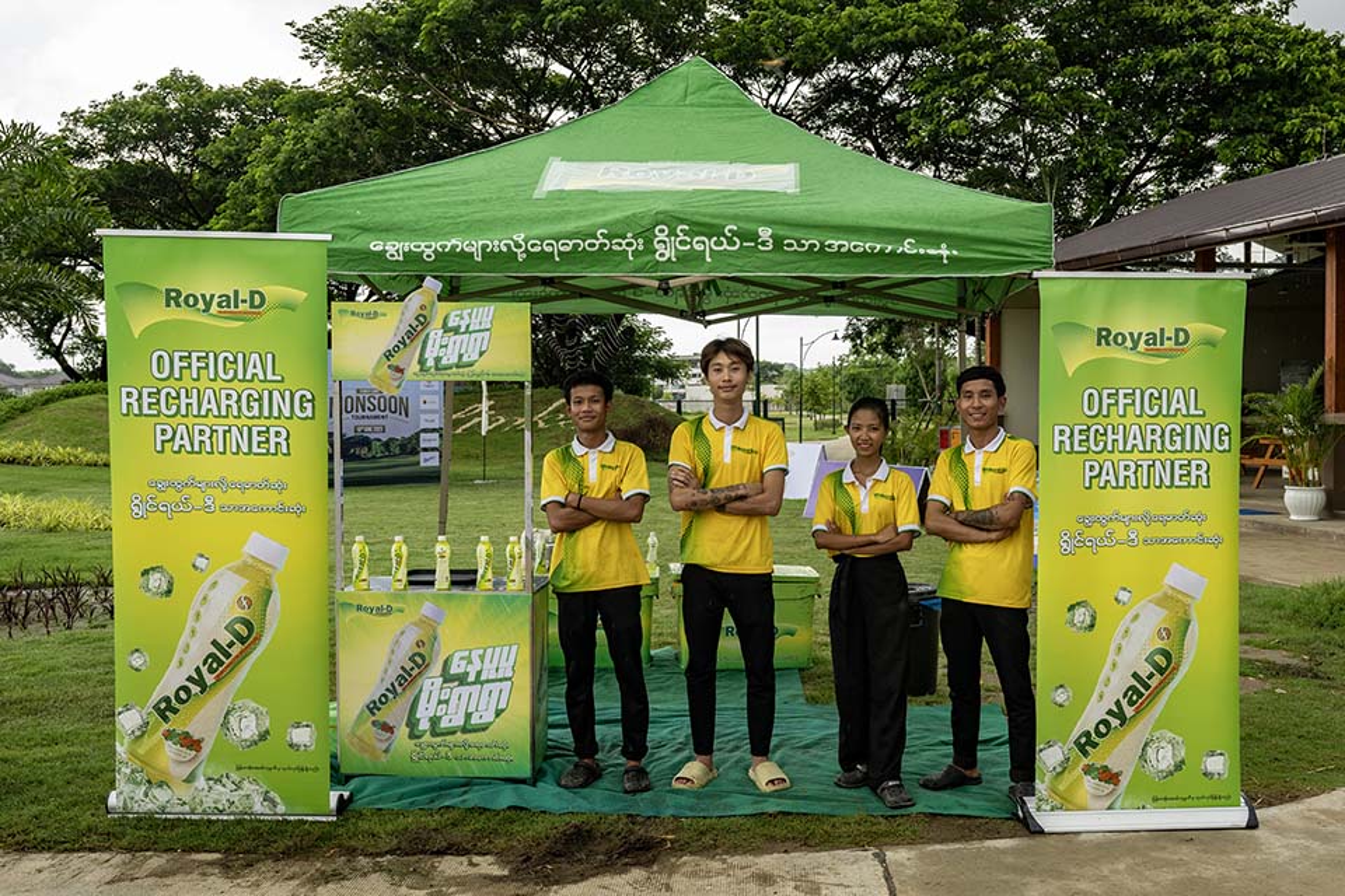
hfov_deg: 57.2
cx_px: 672
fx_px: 1233
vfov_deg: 40.0
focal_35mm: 33
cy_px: 448
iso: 280
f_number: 5.6
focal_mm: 33
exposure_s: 1/400
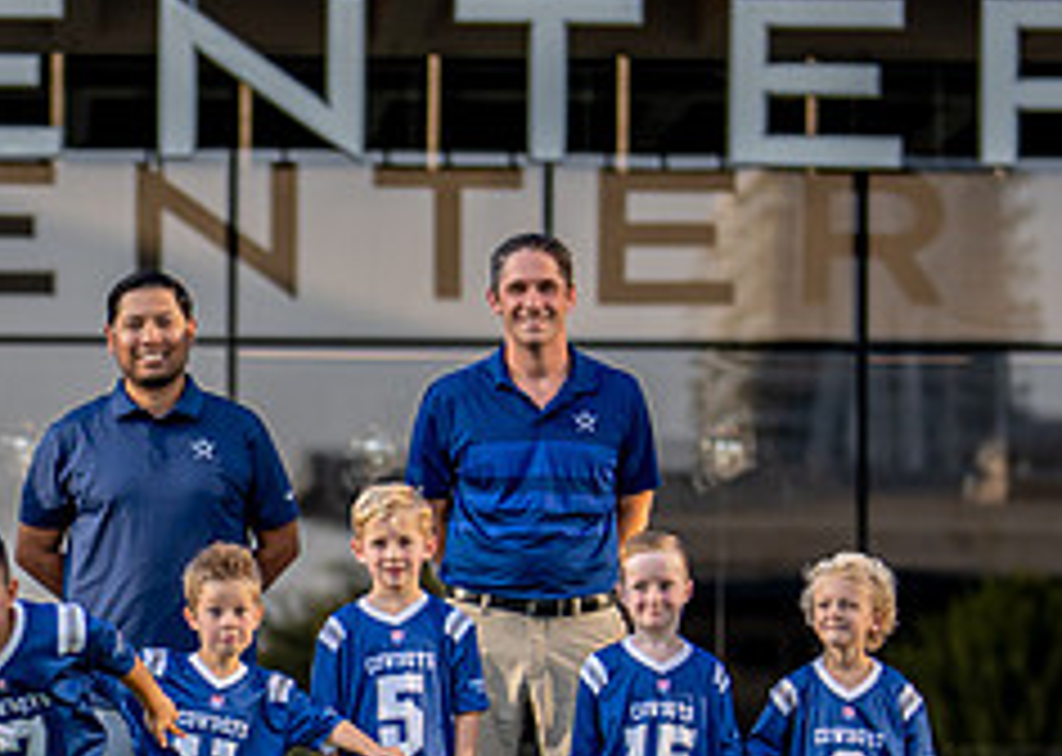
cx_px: 20
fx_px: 6809
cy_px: 843
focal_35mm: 226
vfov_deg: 6.3
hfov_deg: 8.9
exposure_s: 1/3200
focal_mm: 50
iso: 125
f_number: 1.2
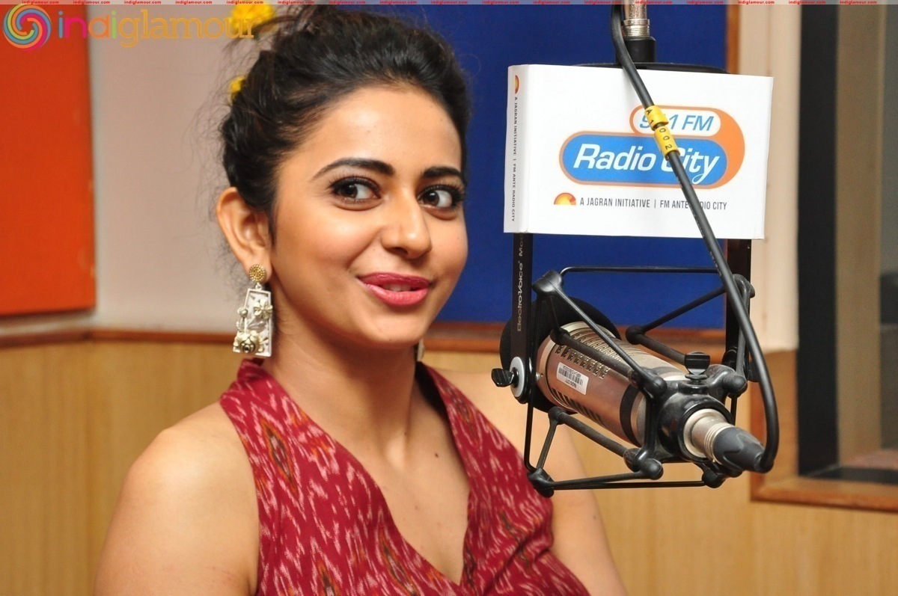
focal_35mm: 78
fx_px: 1943
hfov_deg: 26.0
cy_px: 298
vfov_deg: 17.4
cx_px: 449
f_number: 8
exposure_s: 1/125
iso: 1250
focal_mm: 52
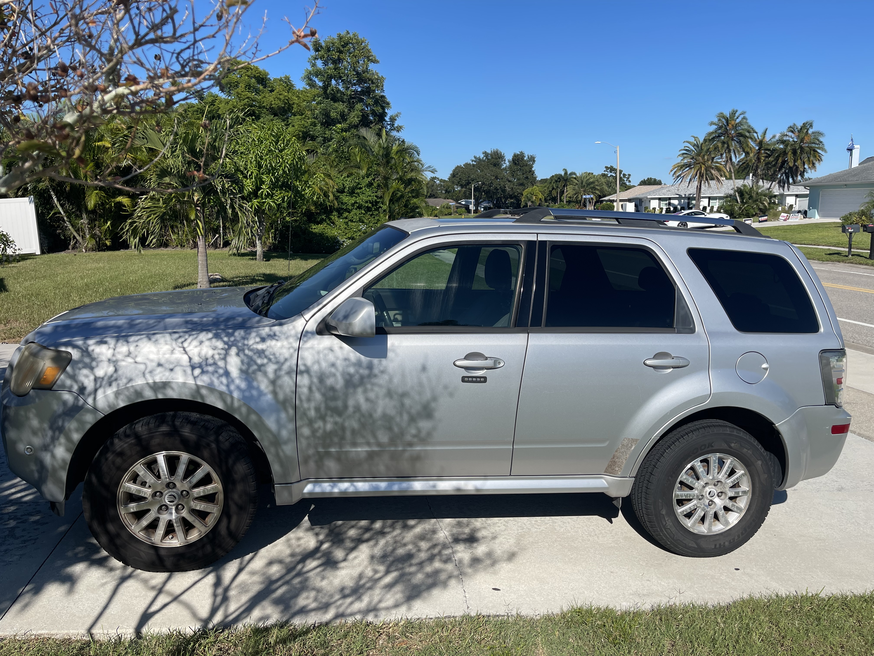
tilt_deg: -11.0
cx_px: 437
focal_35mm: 25
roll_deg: +1.0
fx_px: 631
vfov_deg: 54.9
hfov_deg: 69.4
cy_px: 328
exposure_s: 1/4717
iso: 32
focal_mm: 5.1
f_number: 1.6
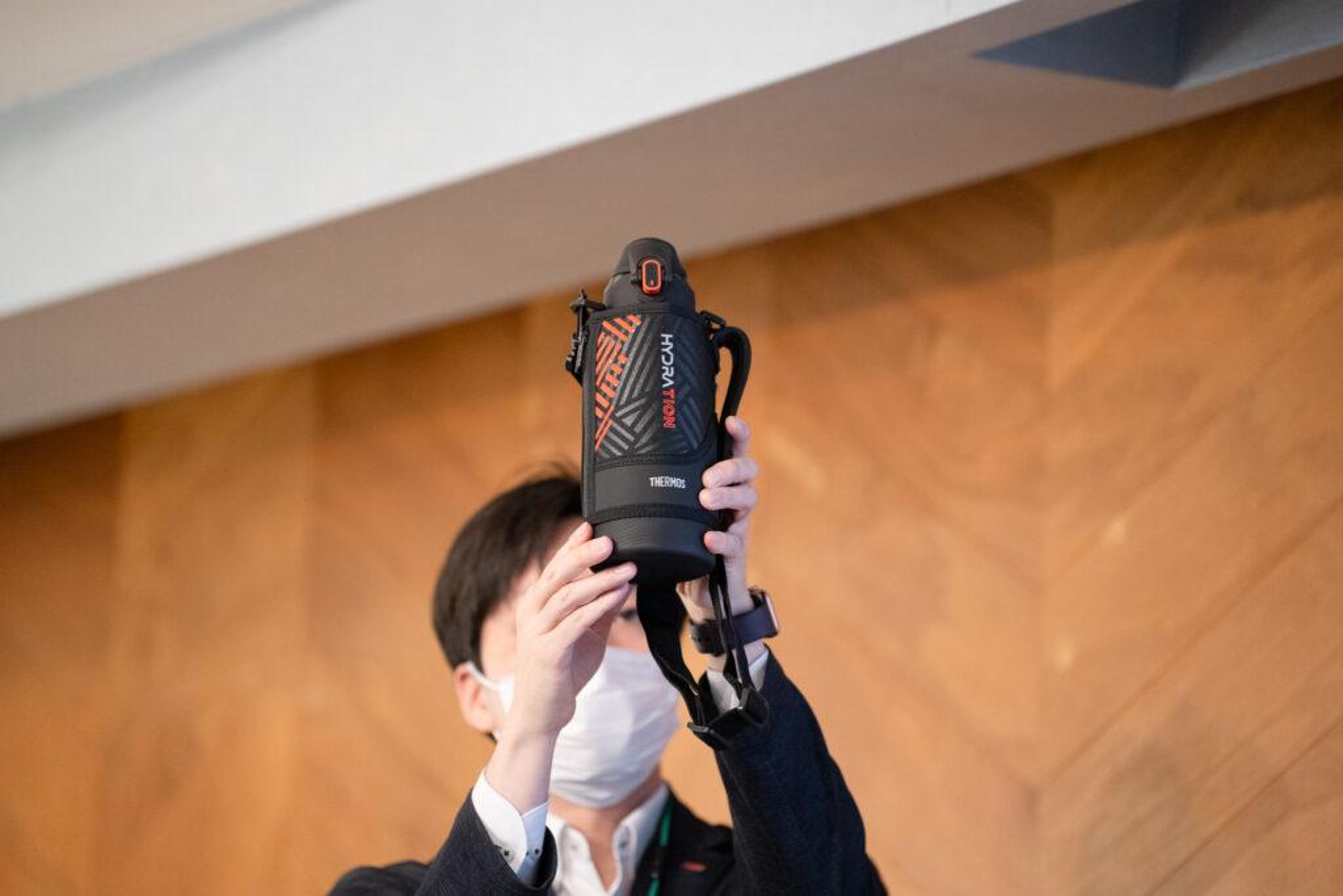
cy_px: 448
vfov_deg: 9.2
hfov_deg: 13.7
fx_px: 5596
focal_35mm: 150
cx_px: 672
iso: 3200
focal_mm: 150
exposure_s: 1/160
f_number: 2.8
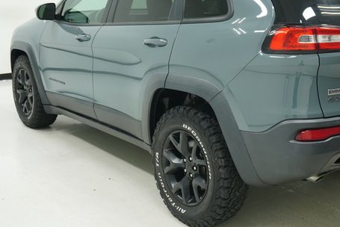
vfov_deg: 25.9
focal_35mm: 52
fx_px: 491
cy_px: 80
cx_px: 221
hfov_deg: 37.8
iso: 1000
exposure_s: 1/200
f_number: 5.6
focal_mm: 25
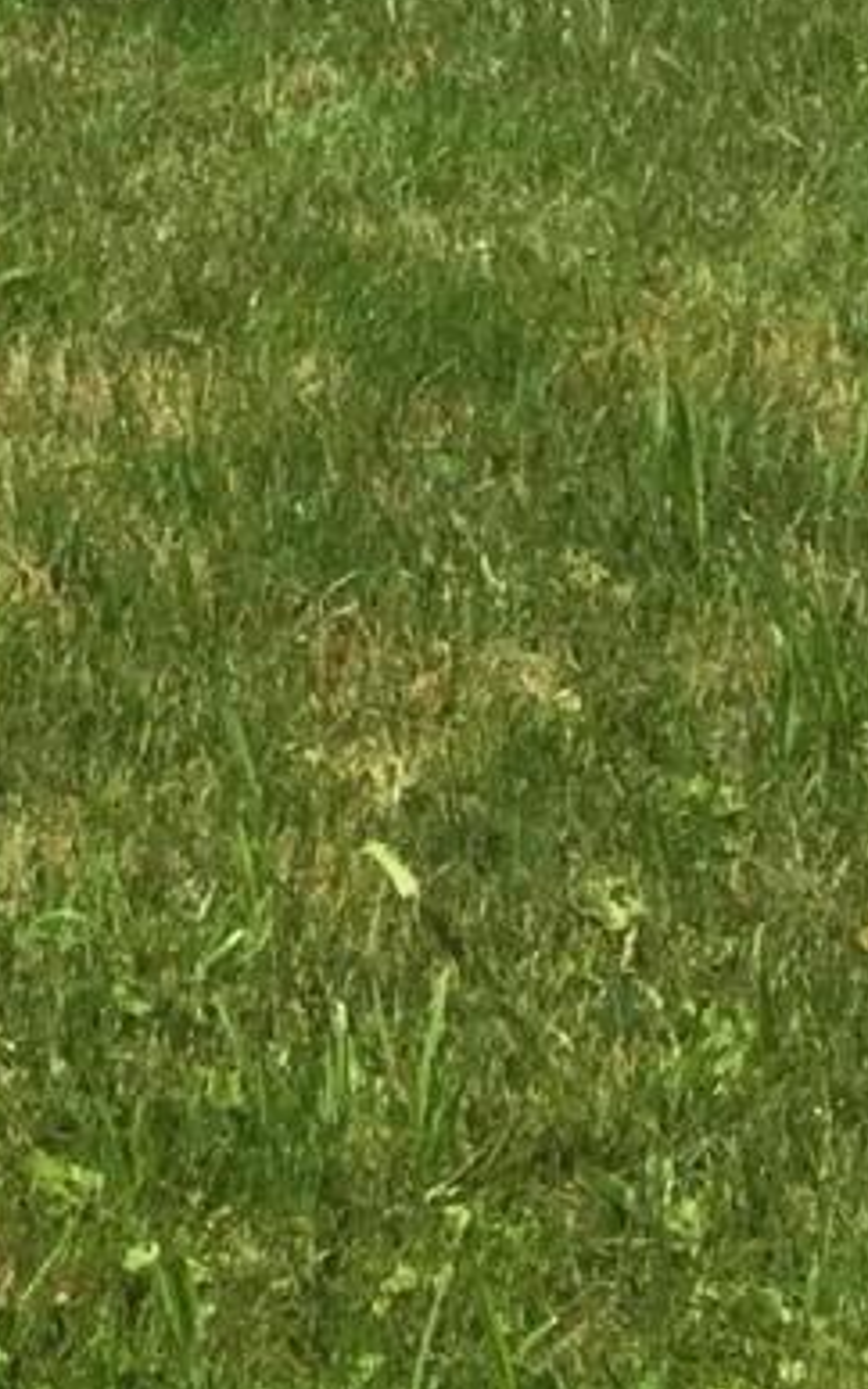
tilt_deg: -1.3
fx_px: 6016
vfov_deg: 11.6
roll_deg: +0.6
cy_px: -1547
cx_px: -1722
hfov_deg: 7.3
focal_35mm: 159
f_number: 2.2
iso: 32
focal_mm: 4.15
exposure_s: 1/1522
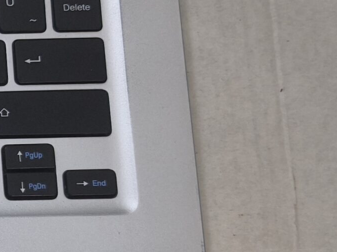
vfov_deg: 11.1
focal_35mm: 133
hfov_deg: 13.4
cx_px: -253
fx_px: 1294
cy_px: 148
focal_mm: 6.57
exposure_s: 1/50
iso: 400
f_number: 1.6
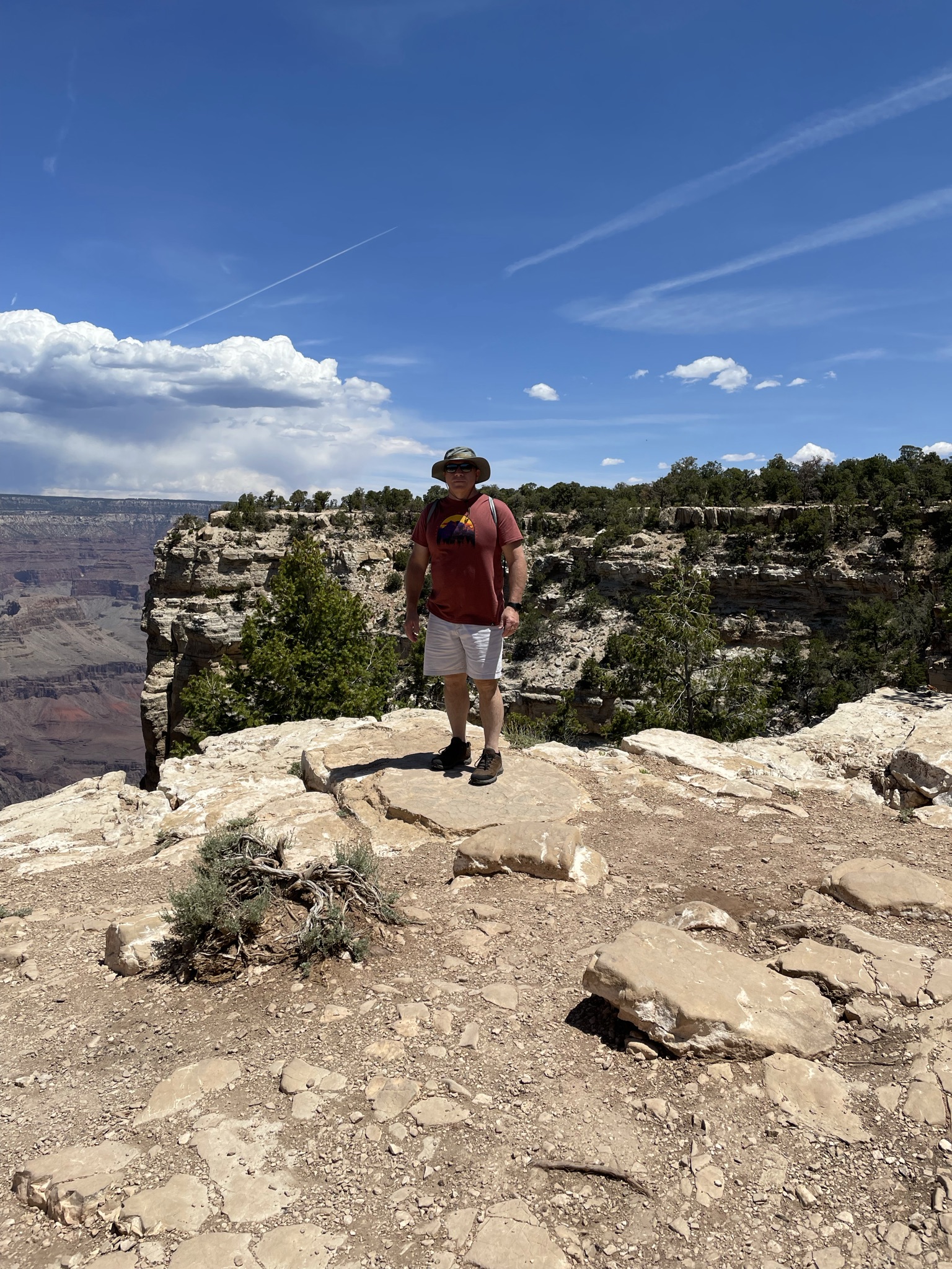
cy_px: 634
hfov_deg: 53.1
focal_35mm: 26
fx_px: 953
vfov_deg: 67.3
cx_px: 476
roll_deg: -2.4
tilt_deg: -5.4
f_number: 1.6
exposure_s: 1/6135
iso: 32
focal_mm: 4.2
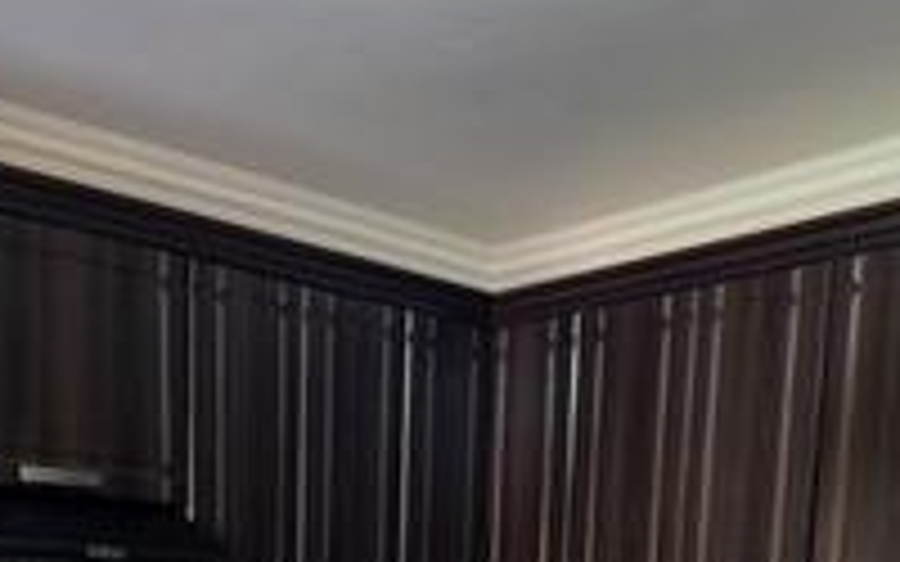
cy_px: 935
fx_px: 1349
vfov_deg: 19.3
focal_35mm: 55
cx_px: 364
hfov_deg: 36.8
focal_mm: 2.2
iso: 200
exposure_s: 1/100
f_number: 1.9
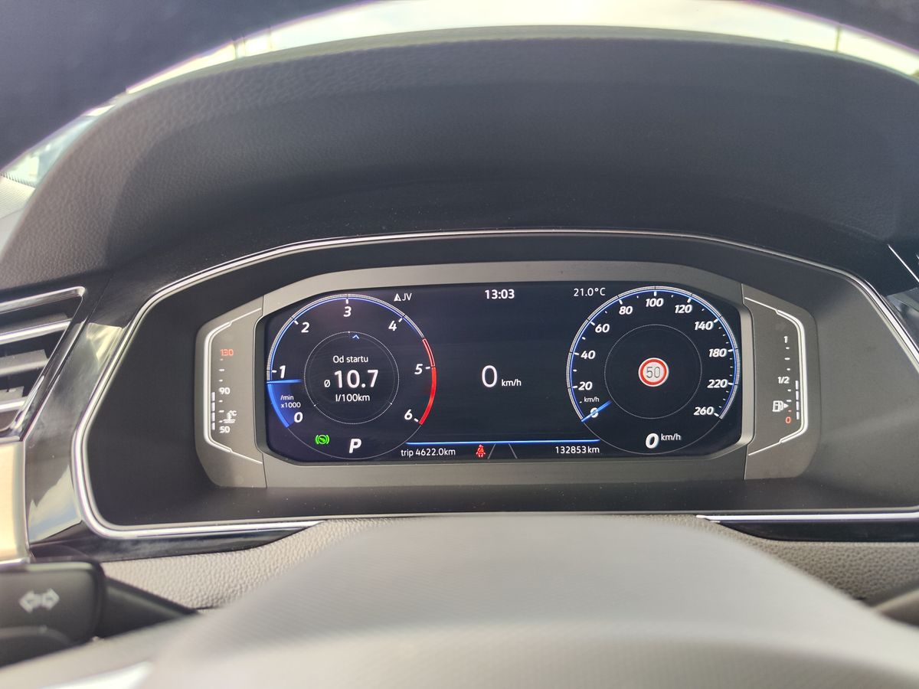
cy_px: 344
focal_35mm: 23
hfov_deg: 73.9
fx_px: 611
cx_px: 460
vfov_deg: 58.9
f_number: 1.69
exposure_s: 1/100
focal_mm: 7.01
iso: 117
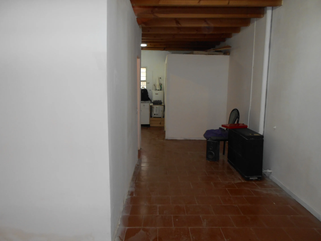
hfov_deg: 67.3
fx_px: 241
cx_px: 160
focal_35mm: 26
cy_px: 120
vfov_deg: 53.1
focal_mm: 4.6
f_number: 3.2
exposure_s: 1/25
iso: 200
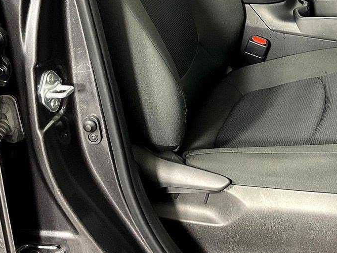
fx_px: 662
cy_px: -8
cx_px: 270
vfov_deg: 20.8
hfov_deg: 28.0
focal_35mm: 68
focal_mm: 3
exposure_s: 1/60
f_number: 1.8
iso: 100
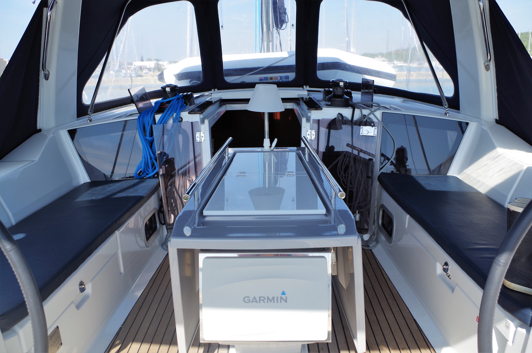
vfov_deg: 38.7
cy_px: 176
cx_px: 266
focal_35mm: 34
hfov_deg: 55.9
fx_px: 501
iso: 100
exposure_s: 1/160
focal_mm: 23.13
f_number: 7.1
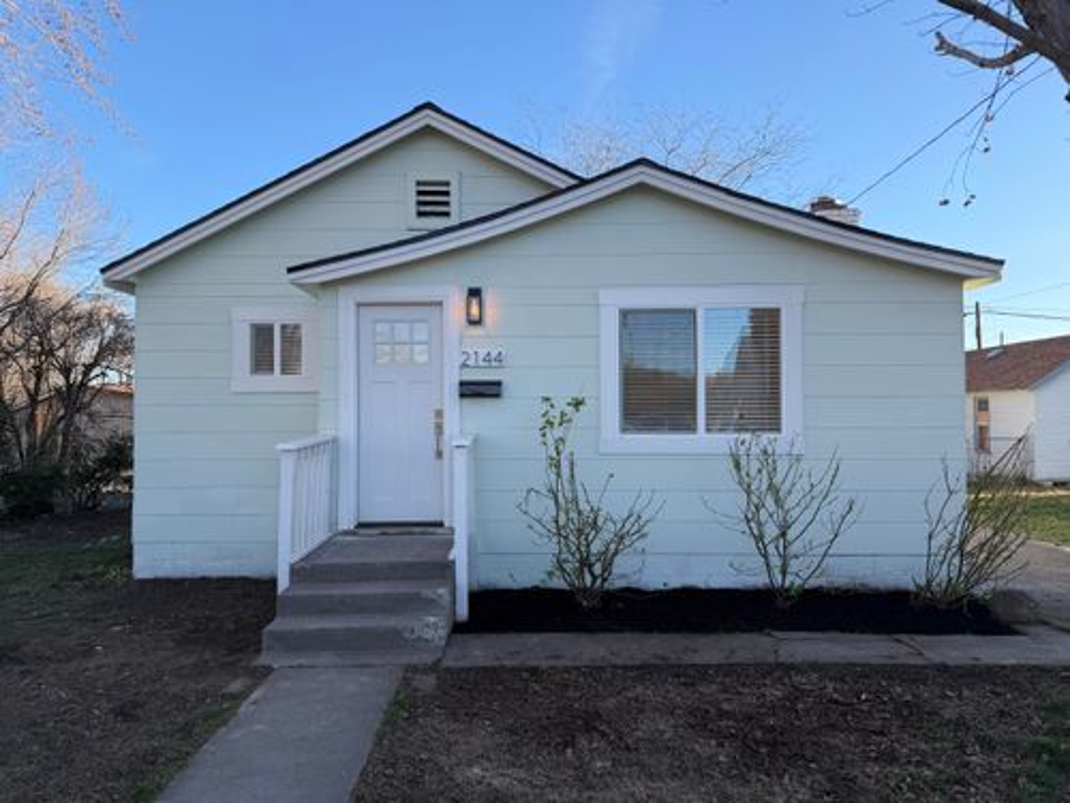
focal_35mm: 24
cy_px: 402
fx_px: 742
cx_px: 535
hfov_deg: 71.6
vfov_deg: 56.8
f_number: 1.78
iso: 100
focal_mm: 6.76
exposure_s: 1/1230
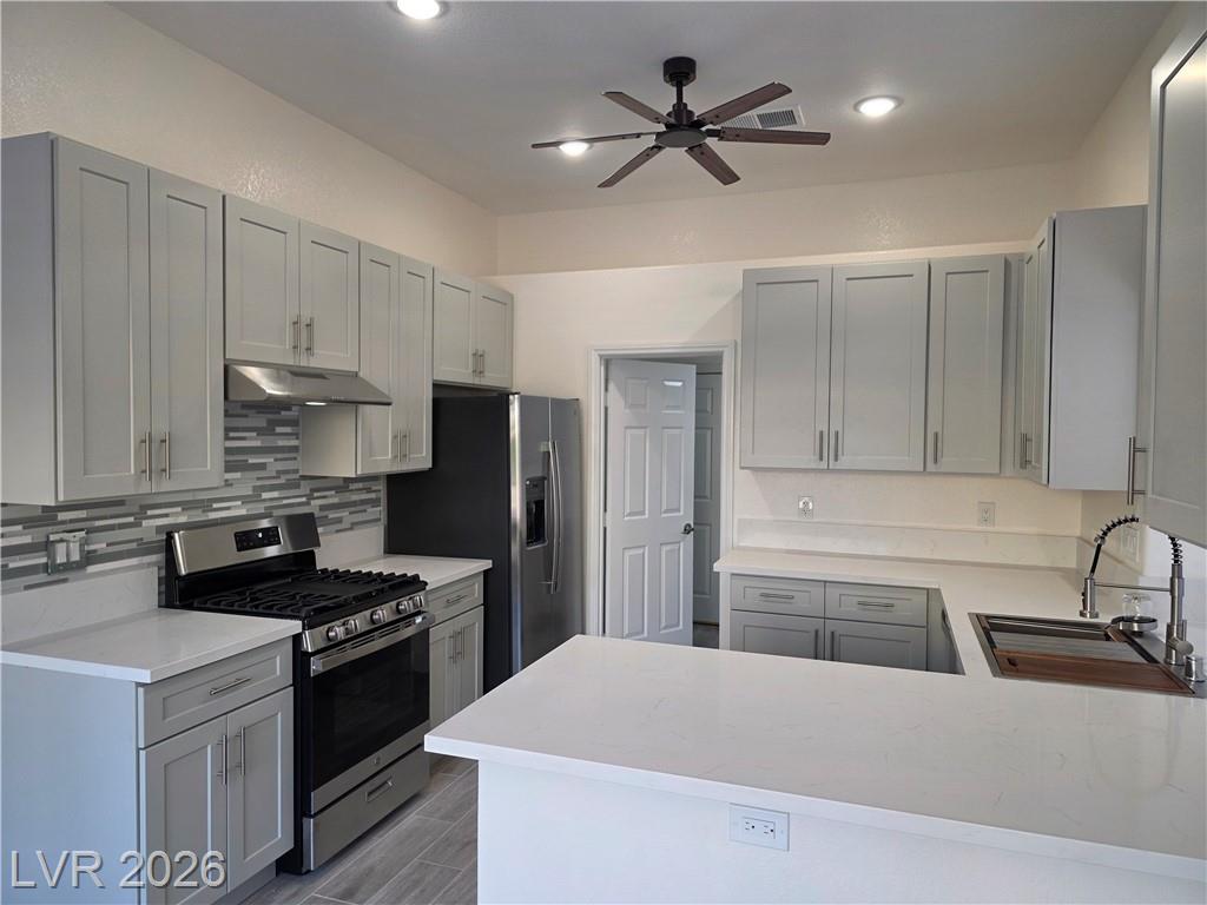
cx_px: 604
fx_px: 802
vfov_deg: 58.9
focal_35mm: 23
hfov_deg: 73.9
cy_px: 452
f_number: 1.7
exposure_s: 1/120
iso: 100
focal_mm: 6.3
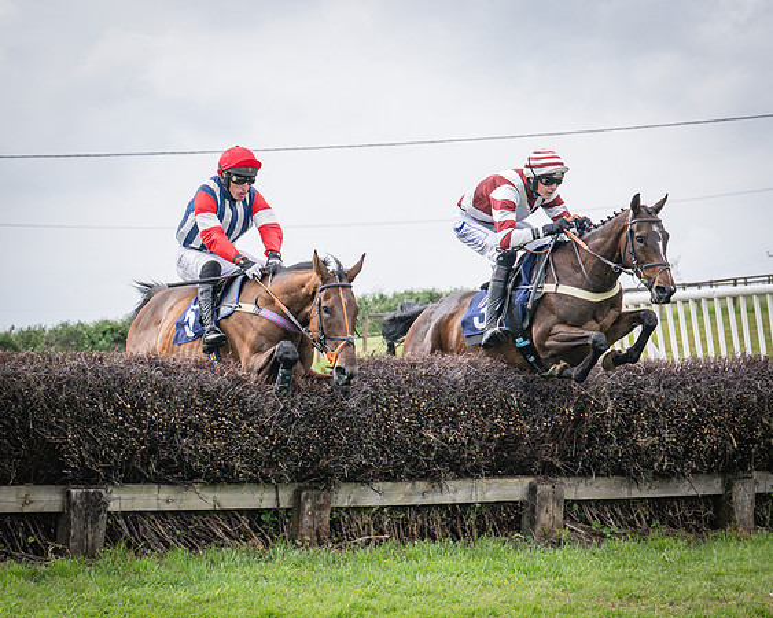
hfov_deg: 13.9
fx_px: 3176
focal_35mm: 139
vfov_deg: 11.1
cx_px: 394
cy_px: 303
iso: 400
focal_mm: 70
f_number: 4.5
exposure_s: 1/1600
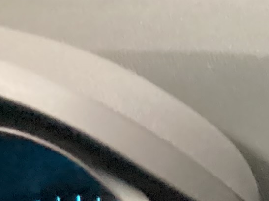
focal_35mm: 185
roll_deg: -3.3
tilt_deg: -28.3
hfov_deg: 9.2
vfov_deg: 7.4
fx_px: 1437
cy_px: 527
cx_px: 728
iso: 800
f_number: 2.4
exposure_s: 1/30
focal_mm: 3.3
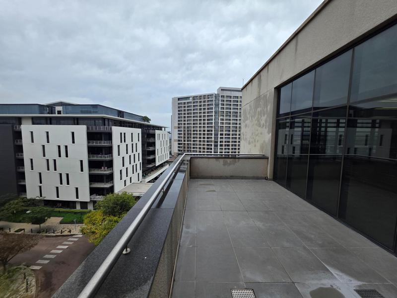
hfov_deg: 106.2
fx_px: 149
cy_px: 149
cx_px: 198
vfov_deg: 89.9
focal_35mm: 13
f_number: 1.9
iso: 40
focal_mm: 2.2
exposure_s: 1/566
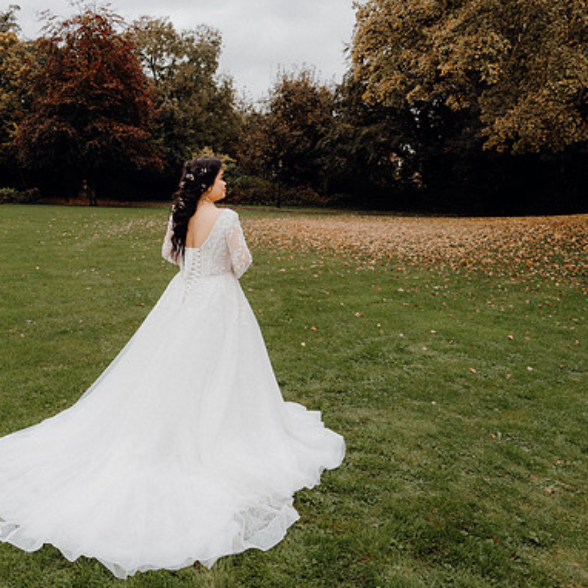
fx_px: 596
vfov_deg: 52.5
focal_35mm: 31
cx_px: 171
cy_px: 293
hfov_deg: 51.0
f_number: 3.5
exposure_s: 1/160
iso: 400
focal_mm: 24
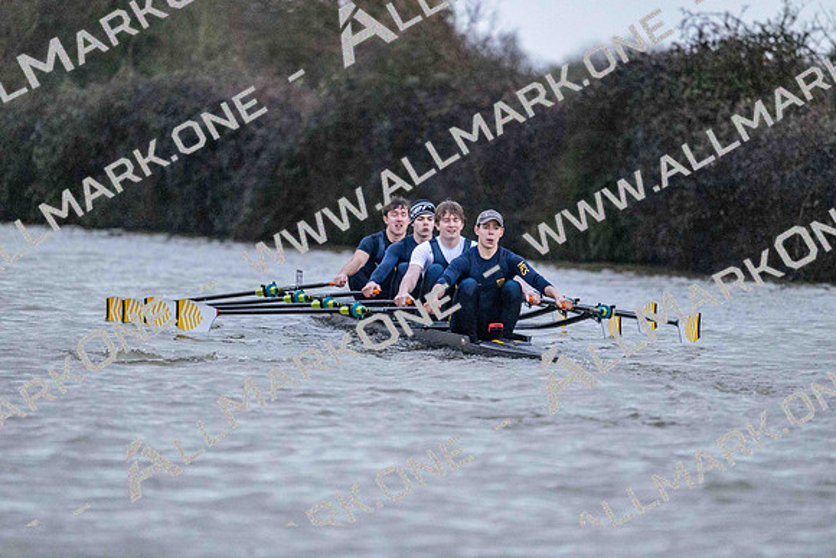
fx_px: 9291
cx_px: 418
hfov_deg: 5.2
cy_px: 279
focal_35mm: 400
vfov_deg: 3.4
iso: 12800
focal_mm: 400
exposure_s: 1/1600
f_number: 4.5
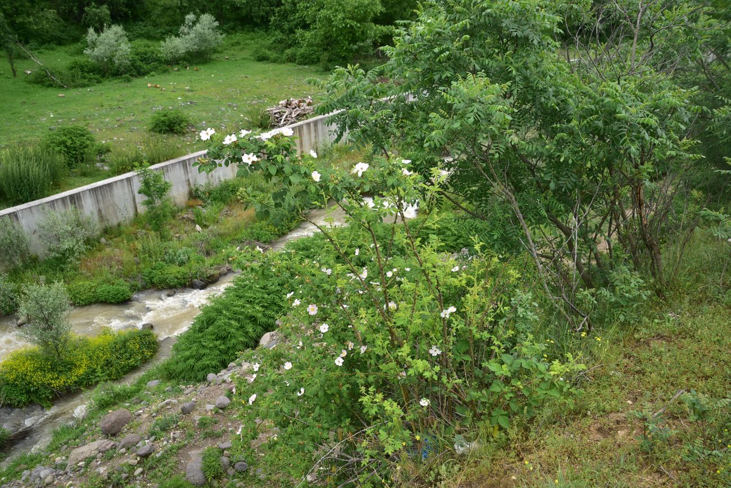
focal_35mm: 50
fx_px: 1015
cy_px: 244
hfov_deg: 39.6
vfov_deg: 27.0
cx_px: 366
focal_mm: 50
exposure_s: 1/125
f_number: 9
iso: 200
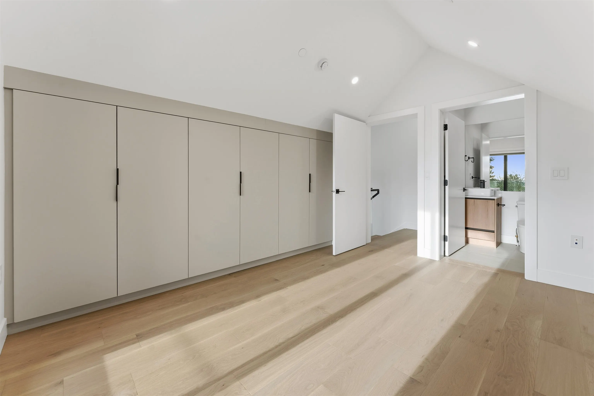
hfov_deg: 101.9
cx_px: 297
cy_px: 198
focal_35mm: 15
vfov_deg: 78.8
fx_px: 241
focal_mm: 14.6
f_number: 8
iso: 100
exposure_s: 1/5
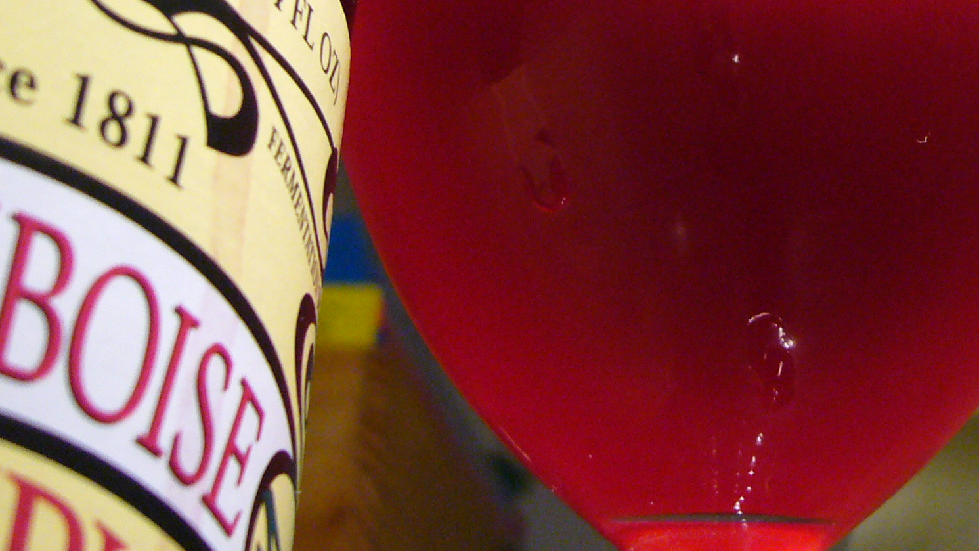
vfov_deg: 16.5
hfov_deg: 28.6
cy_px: 18
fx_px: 1869
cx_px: 810
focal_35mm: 72
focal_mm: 5.8
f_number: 2.8
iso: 200
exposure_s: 1/8
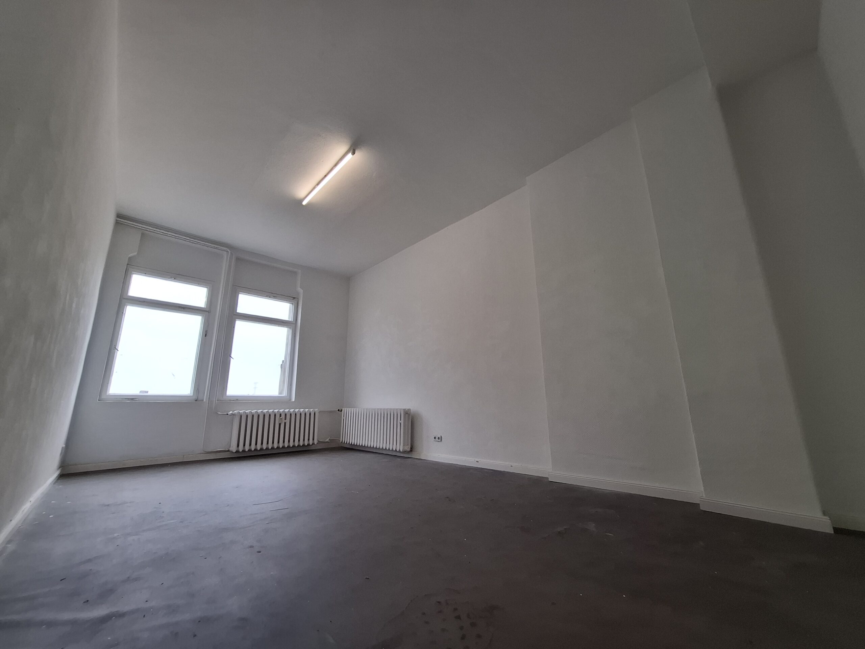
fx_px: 325
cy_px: 324
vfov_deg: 89.9
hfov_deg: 106.2
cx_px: 432
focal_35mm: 13
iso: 40
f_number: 2.2
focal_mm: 1.74
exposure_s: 1/50
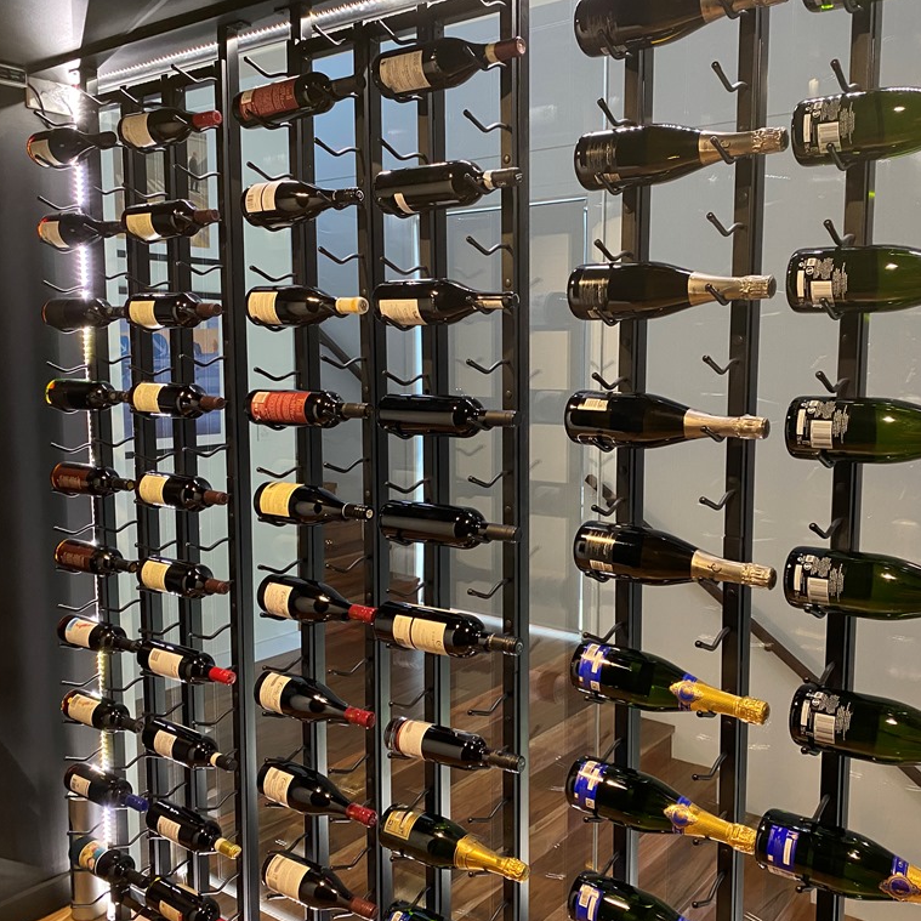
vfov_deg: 52.5
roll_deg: +0.2
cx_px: 535
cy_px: 461
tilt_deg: -5.8
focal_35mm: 31
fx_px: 933
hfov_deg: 52.3
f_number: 1.8
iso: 400
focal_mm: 4.25
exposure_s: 1/50
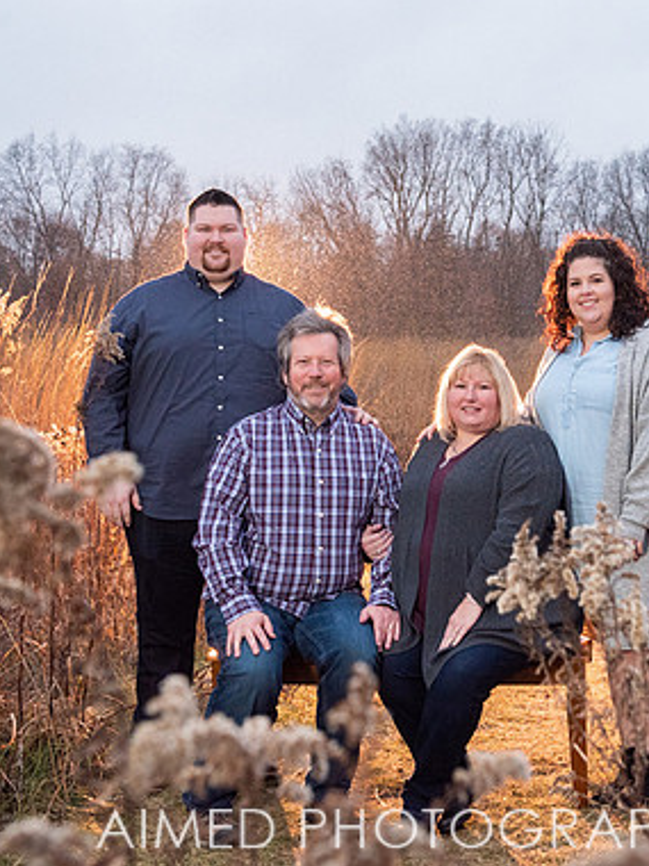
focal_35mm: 67
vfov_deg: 29.0
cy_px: 393
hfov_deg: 21.8
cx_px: 475
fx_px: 1675
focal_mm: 42
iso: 2000
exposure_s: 1/200
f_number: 5.6
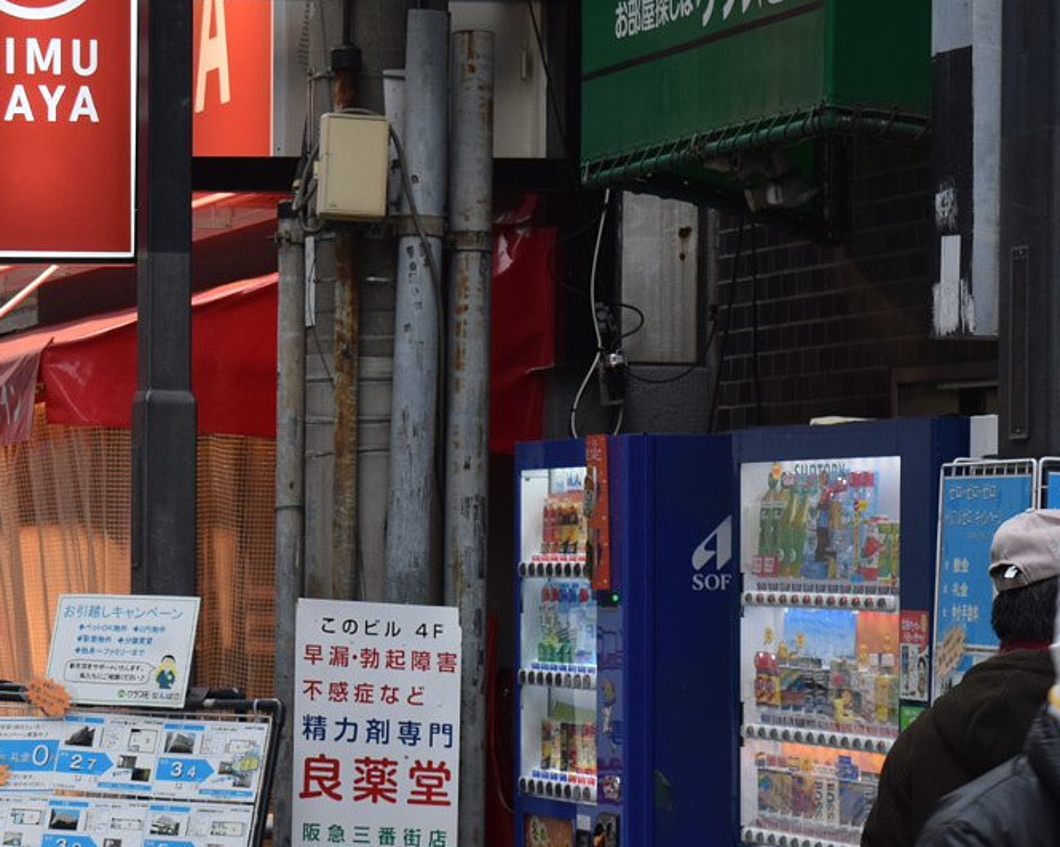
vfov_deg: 9.9
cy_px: 439
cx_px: -48
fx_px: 4893
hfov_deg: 12.2
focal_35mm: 156
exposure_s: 1/100
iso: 400
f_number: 5.6
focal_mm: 46
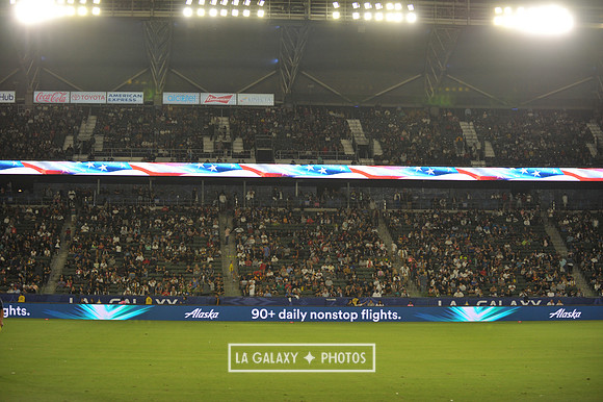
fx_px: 1172
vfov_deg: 19.4
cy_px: 201
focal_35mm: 70
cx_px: 302
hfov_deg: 28.9
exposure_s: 1/1000
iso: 1250
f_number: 2.8
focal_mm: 70
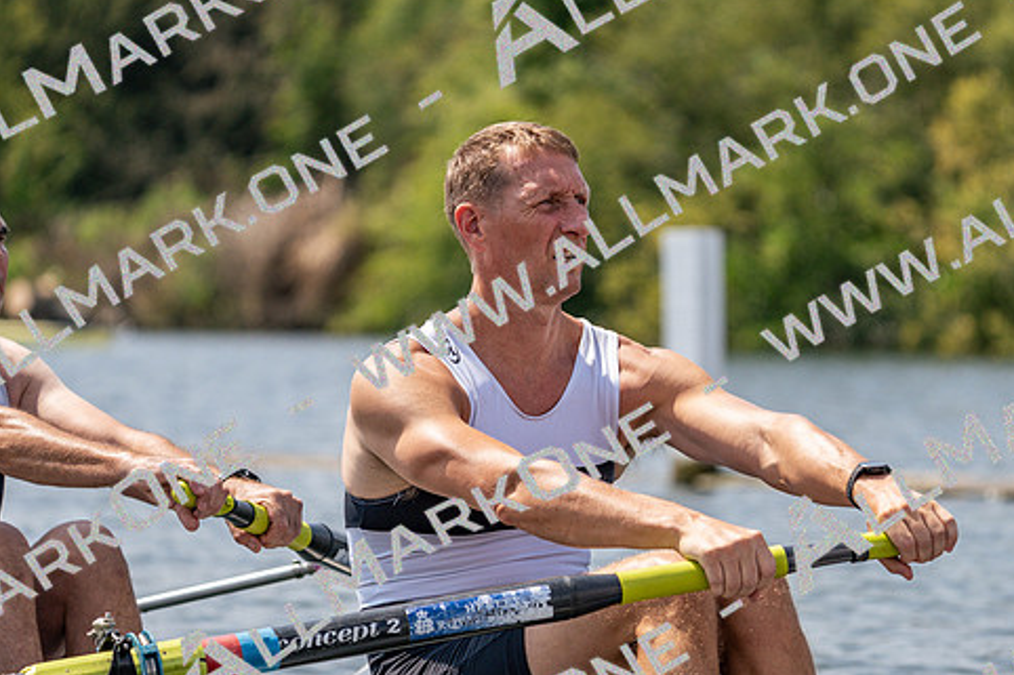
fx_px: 8306
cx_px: 608
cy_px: 396
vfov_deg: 4.7
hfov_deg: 7.0
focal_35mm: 295
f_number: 5.6
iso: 200
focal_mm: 245
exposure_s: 1/1600
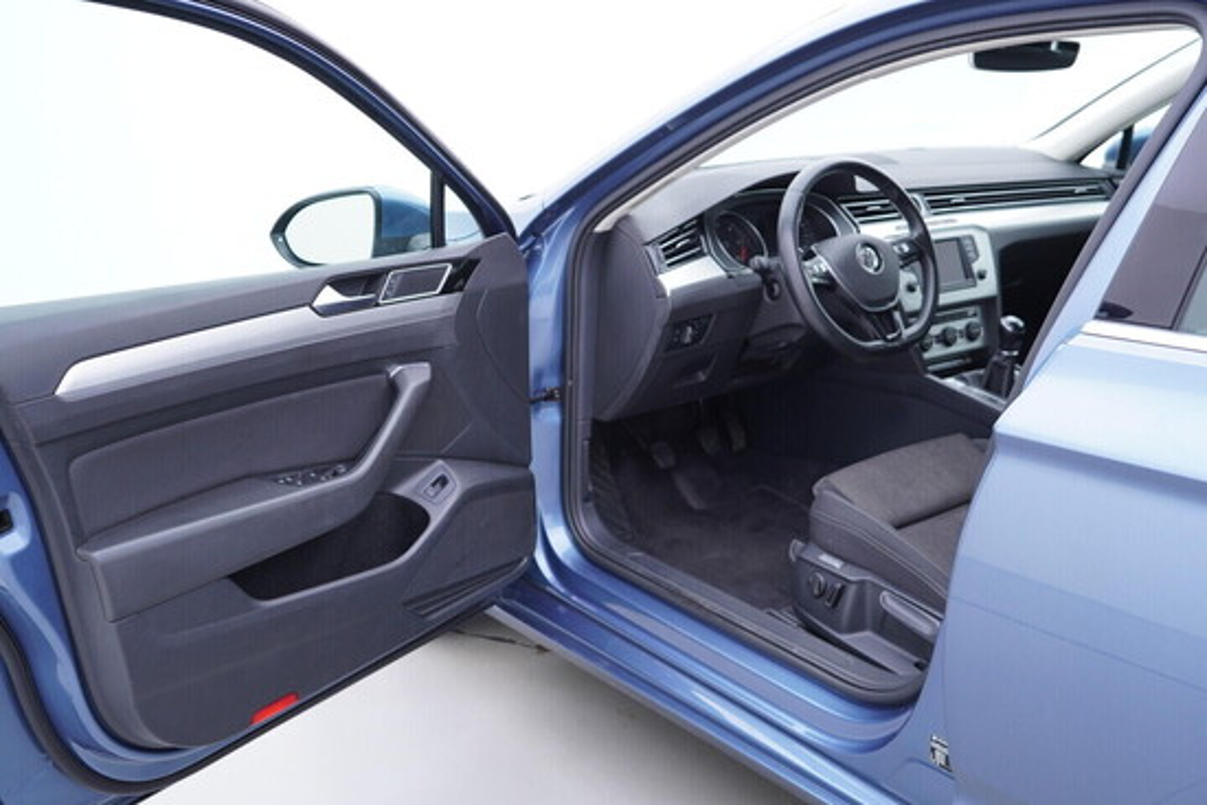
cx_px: 604
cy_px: 402
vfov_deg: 36.9
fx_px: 1207
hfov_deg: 53.1
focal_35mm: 36
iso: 200
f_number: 2.8
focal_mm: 24
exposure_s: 1/40
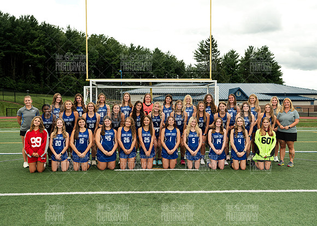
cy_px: 113
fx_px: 332
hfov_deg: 51.1
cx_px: 162
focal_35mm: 37
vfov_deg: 37.7
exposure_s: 1/200
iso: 400
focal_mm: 35
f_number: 3.2
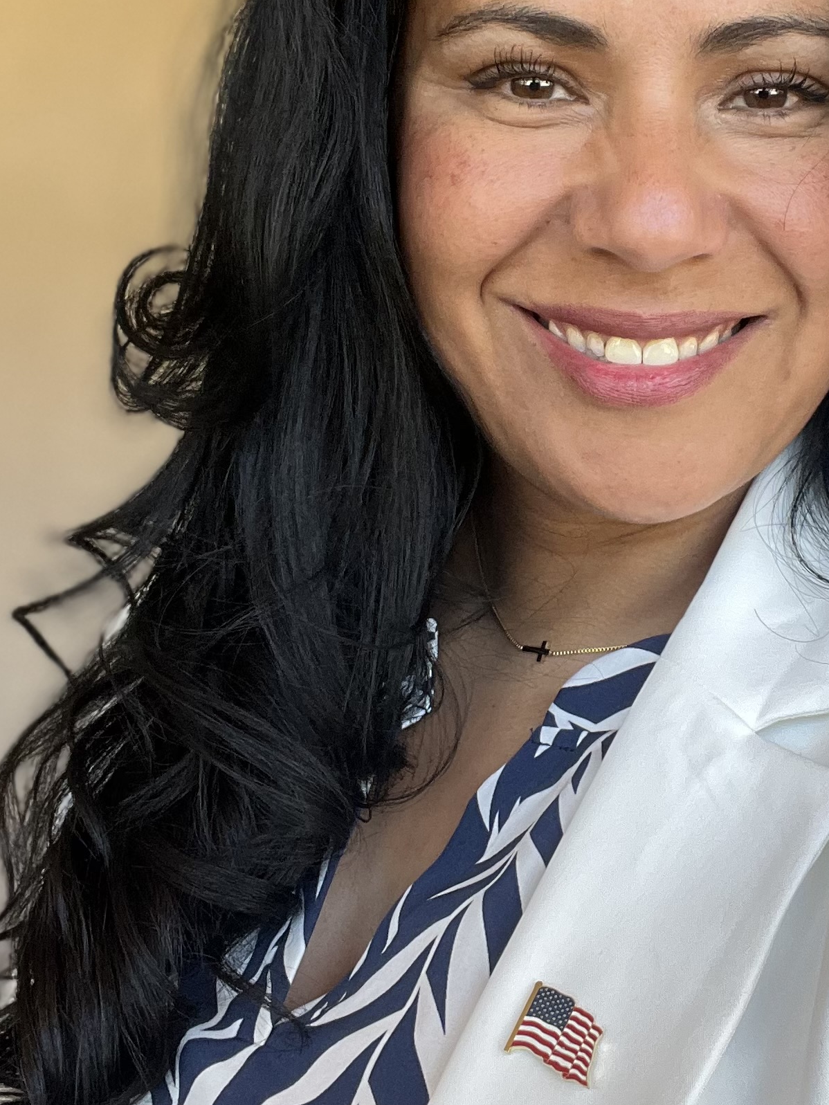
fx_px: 1852
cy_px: 401
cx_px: 641
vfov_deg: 33.0
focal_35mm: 58
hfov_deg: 24.9
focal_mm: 2.71
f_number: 2.2
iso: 100
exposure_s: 1/112
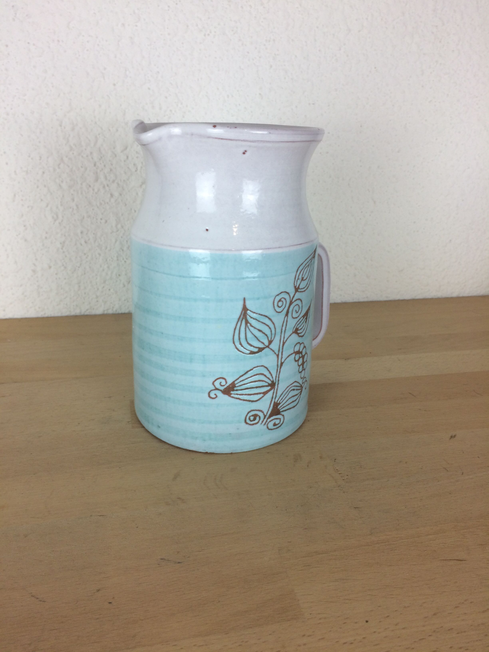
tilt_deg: -21.6
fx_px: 546
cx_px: 244
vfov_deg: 61.7
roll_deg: -0.6
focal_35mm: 29
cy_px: 326
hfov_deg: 48.2
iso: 32
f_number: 2.2
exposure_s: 1/50
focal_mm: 4.15
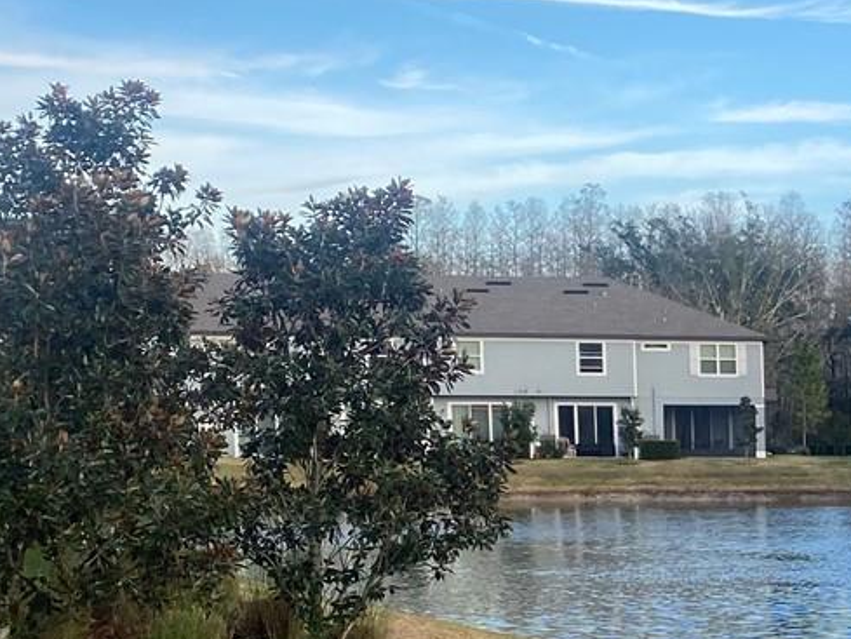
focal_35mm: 85
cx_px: 1070
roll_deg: +0.2
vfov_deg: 16.8
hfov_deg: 21.1
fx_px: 2090
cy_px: 703
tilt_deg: -7.6
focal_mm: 4.25
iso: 32
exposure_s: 1/810
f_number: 1.8
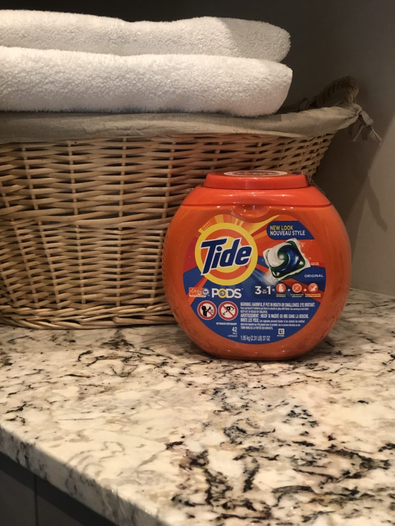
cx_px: 198
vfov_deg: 33.8
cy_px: 263
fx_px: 867
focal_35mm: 57
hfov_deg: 25.7
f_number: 2.8
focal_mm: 6.6
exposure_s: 1/30
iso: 250
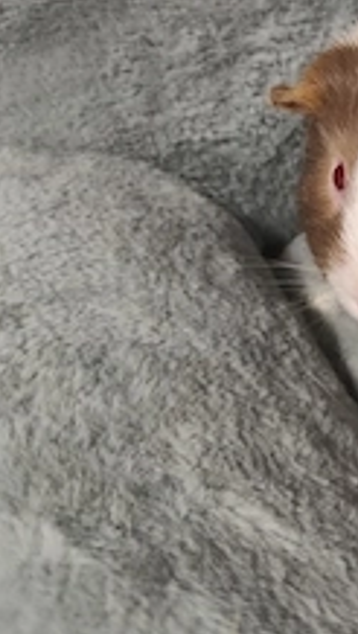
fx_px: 774
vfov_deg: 43.4
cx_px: 399
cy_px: 174
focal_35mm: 46
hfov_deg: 24.2
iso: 3200
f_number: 1.65
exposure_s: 1/74.6
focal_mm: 6.19
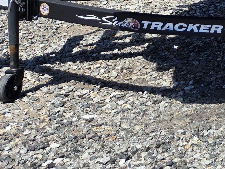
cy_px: -109
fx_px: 650
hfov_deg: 15.6
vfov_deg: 13.6
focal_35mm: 100
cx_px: 449
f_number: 1.8
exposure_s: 1/1563
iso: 25
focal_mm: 5.4
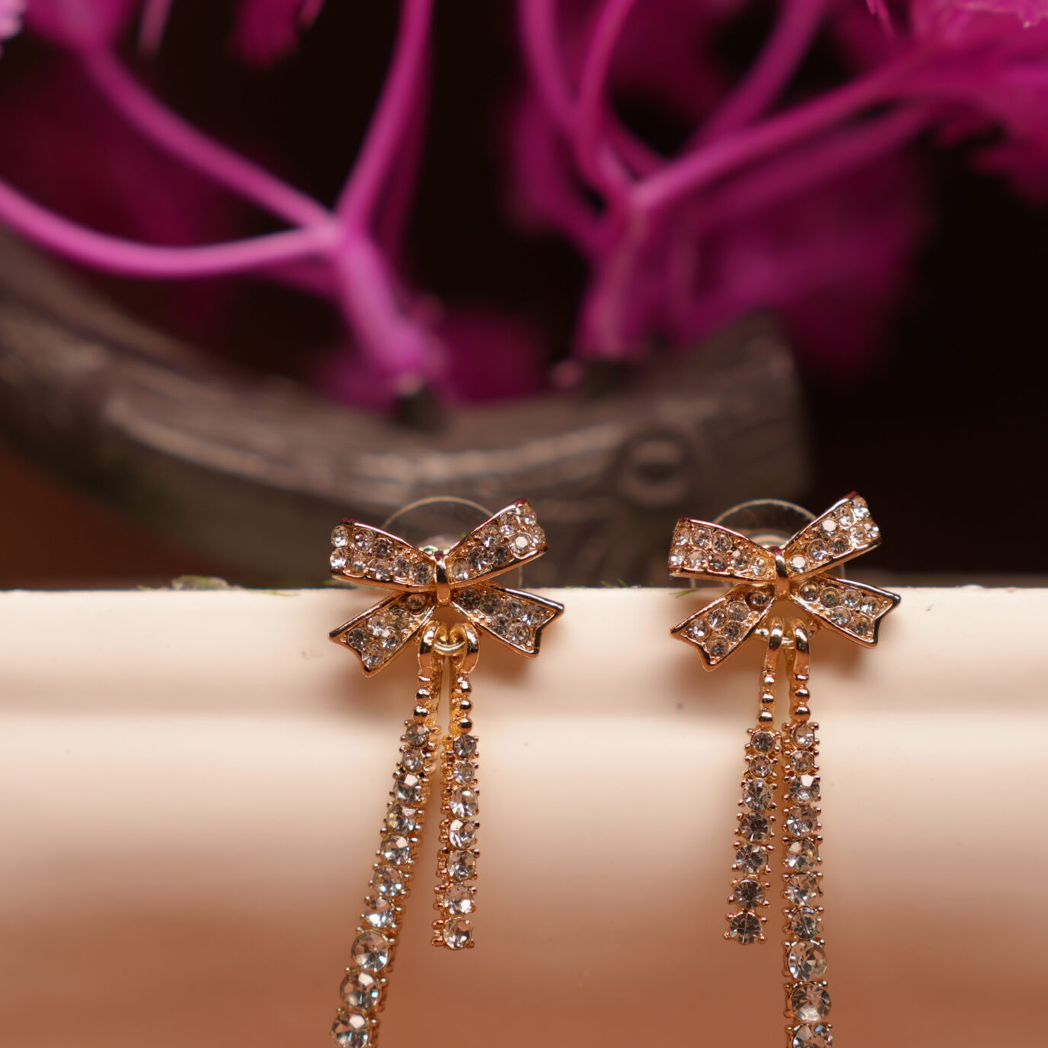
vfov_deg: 21.1
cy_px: 492
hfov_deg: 21.1
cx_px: 541
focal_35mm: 82
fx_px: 2809
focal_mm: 35
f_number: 2.8
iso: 100
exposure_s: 1/160
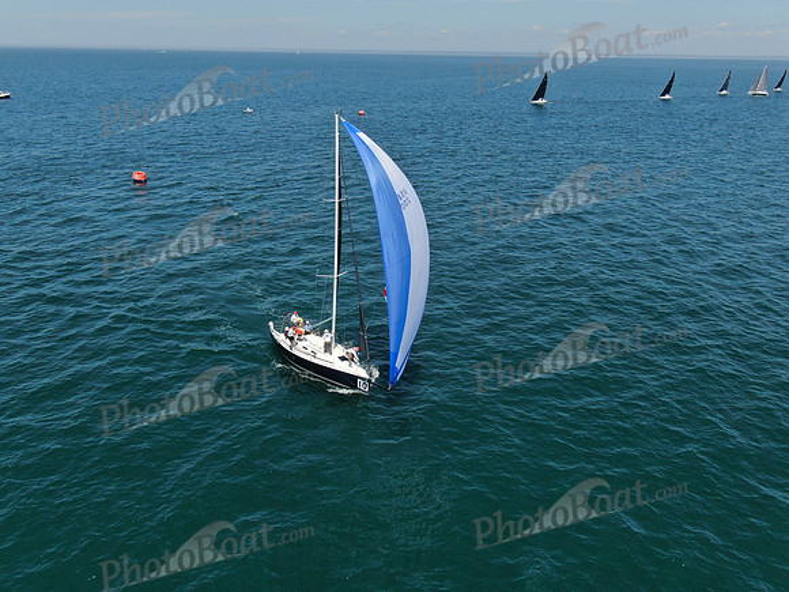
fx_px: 661
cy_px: 296
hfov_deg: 61.7
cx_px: 394
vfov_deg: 48.2
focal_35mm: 29
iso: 100
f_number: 3
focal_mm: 5
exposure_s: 1/1250
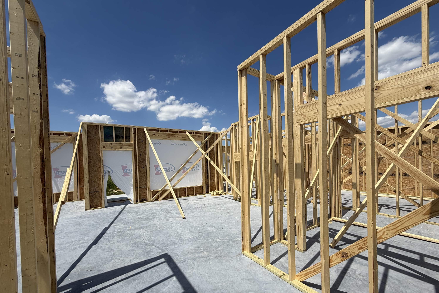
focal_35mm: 15
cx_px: 221
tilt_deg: -1.4
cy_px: 165
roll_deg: +1.7
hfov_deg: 100.4
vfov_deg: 77.0
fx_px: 183
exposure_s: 1/1534
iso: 20
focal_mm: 2.22
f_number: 2.2
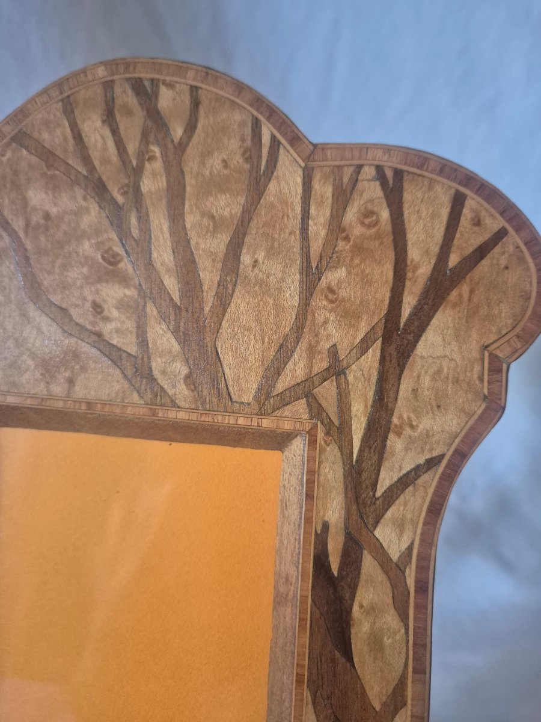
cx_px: 270
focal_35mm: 23
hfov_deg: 58.9
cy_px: 361
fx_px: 479
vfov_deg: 73.9
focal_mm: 5.4
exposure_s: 1/100
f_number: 1.8
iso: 1250
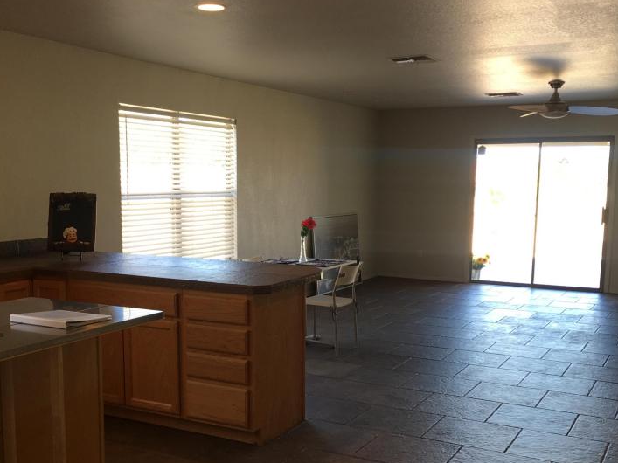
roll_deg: -0.8
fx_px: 750
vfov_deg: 34.1
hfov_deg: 44.8
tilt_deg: -9.3
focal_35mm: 42
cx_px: 287
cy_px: 299
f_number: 2.2
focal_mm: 4.15
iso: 25
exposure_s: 1/40
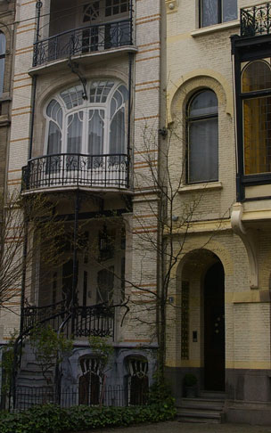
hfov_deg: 22.4
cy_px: 121
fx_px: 683
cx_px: 109
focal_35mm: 58
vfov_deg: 34.6
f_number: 11
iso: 400
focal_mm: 23
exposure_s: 1/250
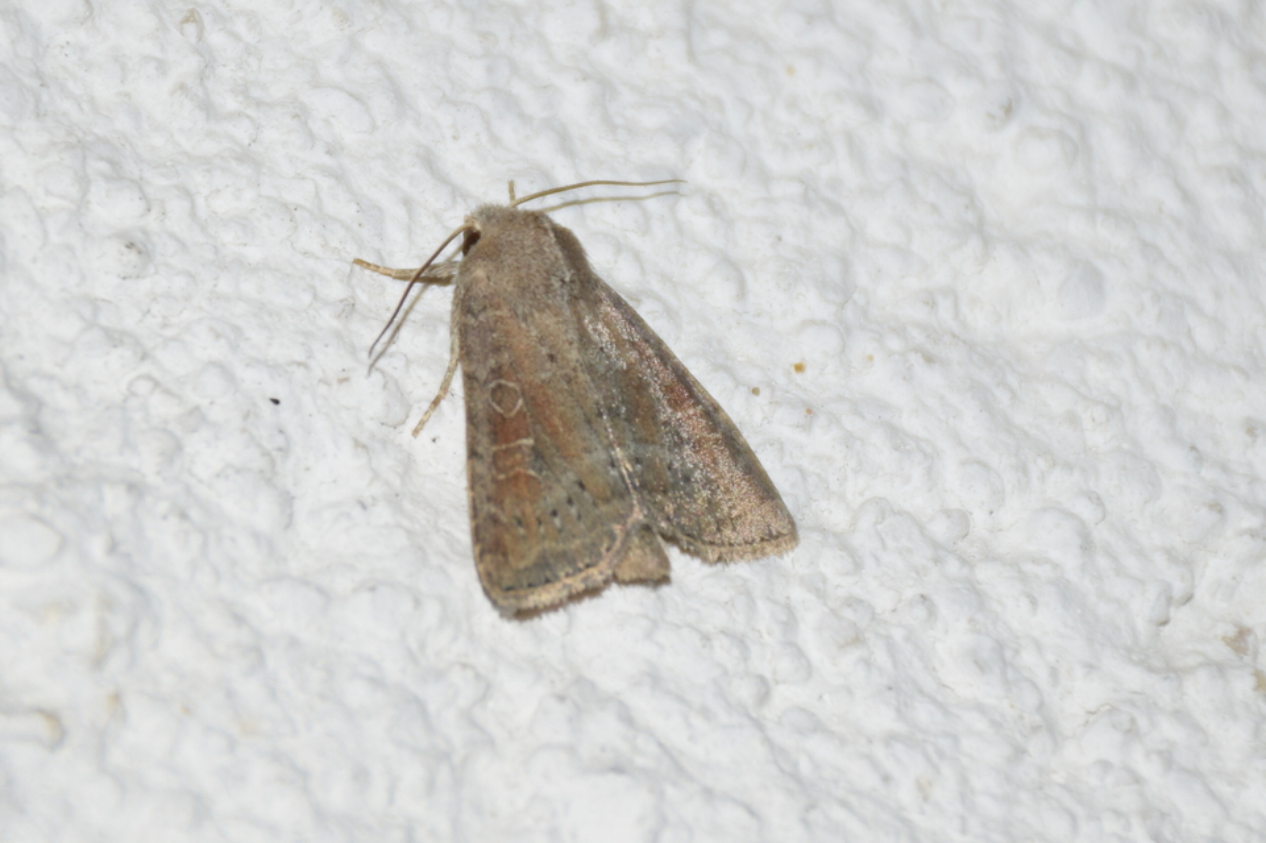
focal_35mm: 210
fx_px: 7382
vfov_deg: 6.5
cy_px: 422
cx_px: 633
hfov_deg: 9.8
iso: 320
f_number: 7.1
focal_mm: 140
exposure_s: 1/60
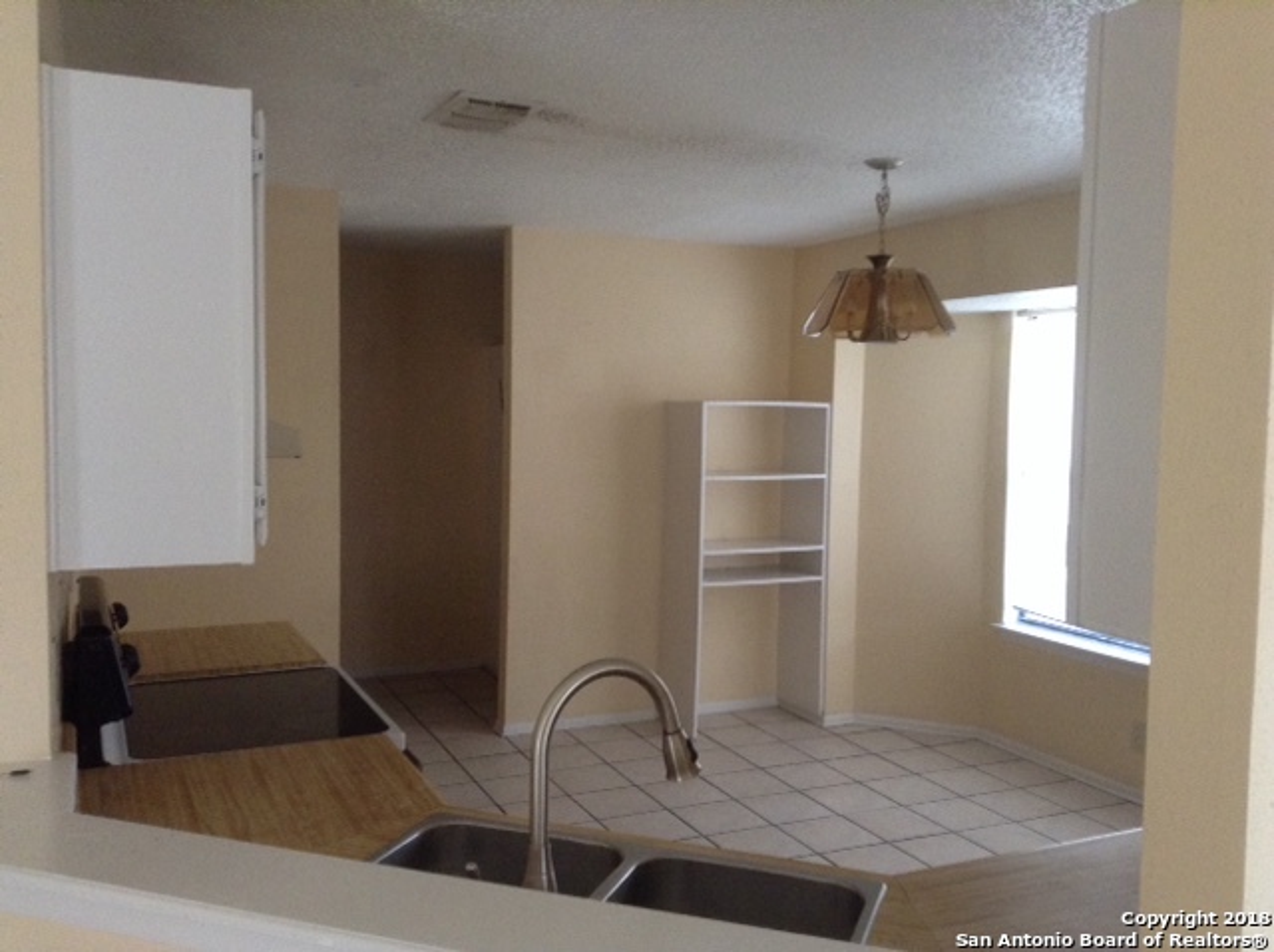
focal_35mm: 33
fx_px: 1213
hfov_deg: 55.4
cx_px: 637
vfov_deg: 42.8
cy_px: 476
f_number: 2.4
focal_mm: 3.3
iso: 160
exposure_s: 1/24
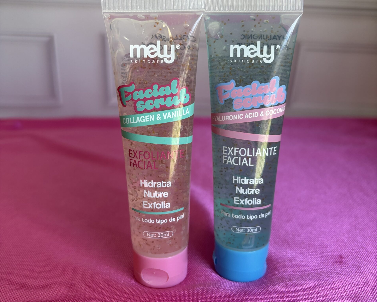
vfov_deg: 43.3
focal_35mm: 34
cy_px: 138
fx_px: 379
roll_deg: -1.1
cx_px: 188
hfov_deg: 52.8
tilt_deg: -16.0
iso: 64
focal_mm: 5.96
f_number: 1.6
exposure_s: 1/121
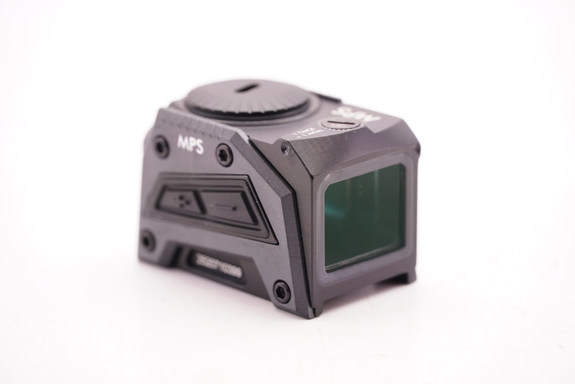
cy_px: 192
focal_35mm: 189
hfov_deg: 10.9
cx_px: 288
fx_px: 3020
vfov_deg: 7.3
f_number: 5.6
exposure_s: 1/125
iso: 800
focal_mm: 126
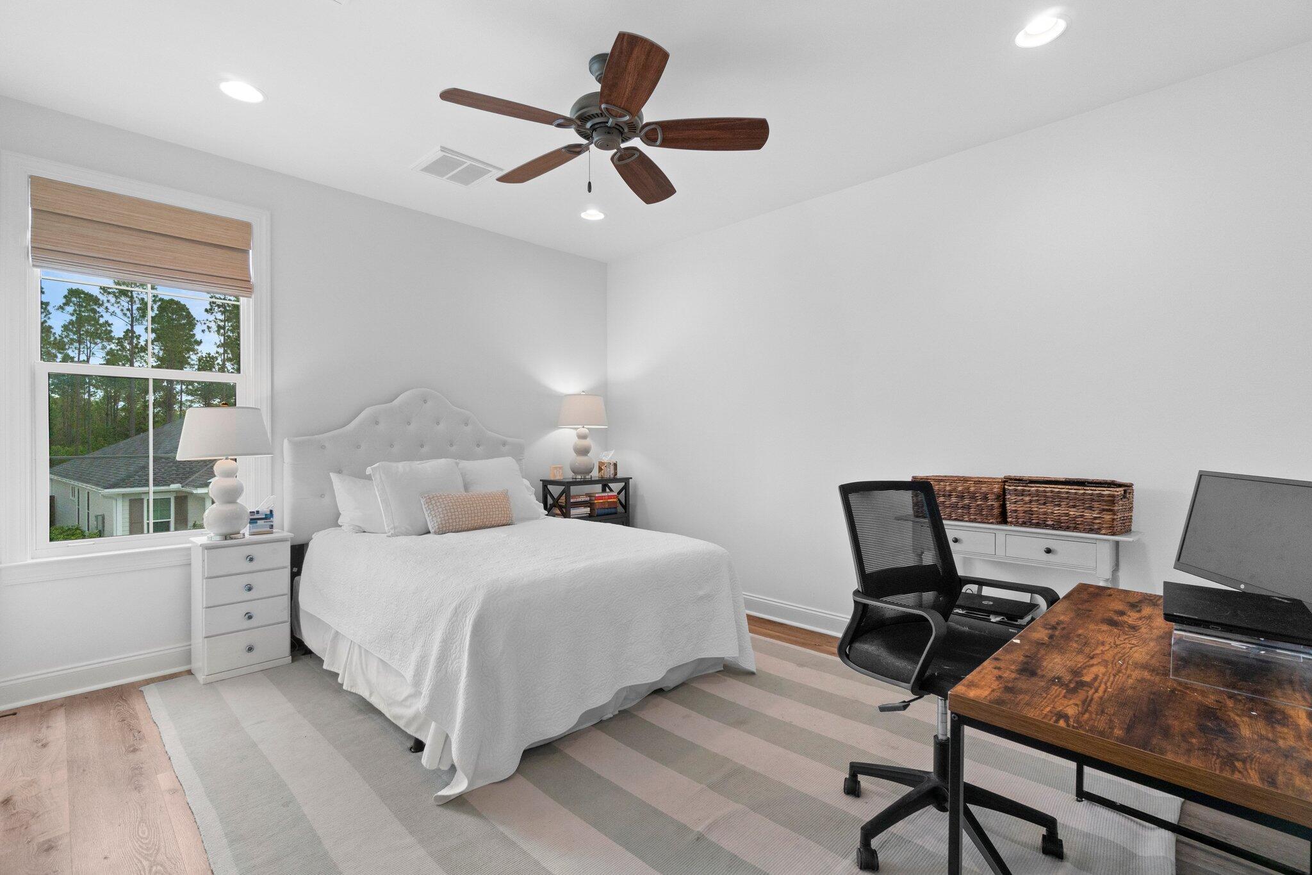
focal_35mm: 15
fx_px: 547
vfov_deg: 77.3
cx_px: 656
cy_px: 438
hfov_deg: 100.4
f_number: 8
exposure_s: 1/5
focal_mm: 10
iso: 400
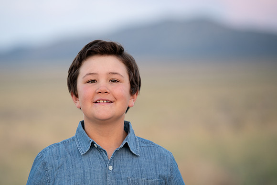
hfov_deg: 10.7
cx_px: 110
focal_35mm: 193
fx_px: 1484
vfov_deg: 7.1
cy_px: 99
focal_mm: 160
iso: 250
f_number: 2.8
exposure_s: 1/100
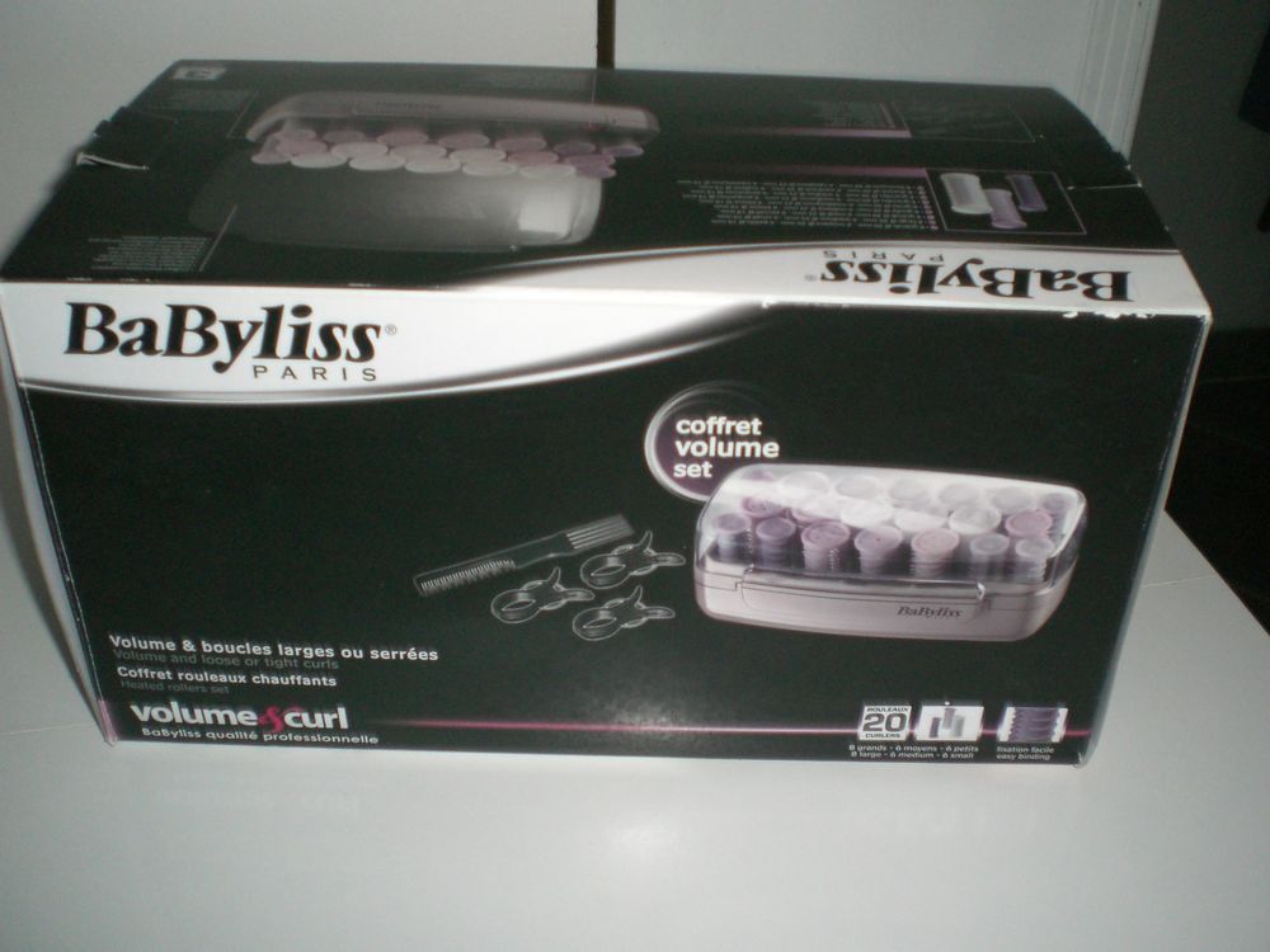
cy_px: 476
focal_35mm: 38
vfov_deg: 37.7
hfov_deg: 49.0
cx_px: 635
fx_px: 1394
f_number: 3.1
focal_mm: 6.3
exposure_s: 1/60
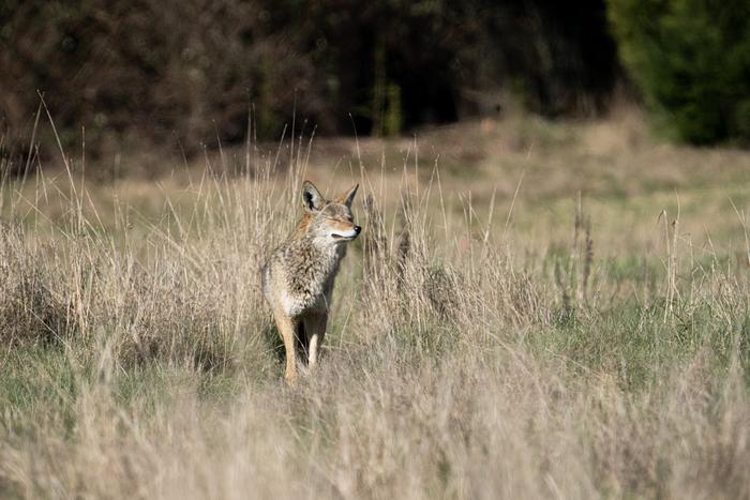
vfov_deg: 2.3
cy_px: 250
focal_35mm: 600
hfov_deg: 3.4
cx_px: 375
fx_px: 12502
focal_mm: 600
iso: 1250
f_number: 10
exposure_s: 1/2000
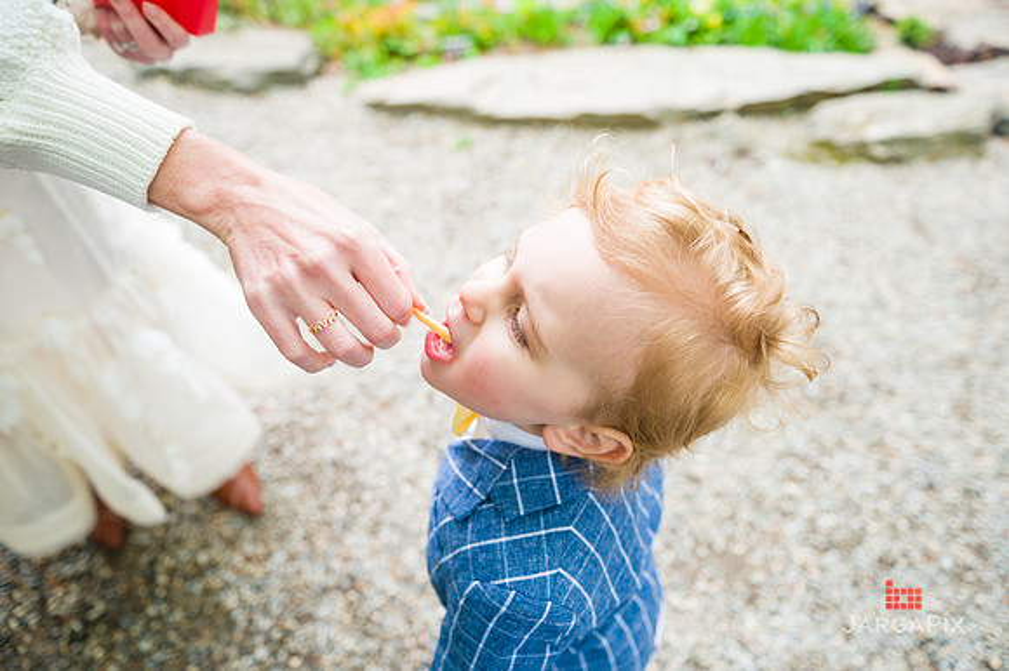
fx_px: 672
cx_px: 504
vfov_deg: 53.1
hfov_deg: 73.8
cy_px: 336
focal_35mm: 24
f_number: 3.5
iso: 200
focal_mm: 24
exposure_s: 1/160
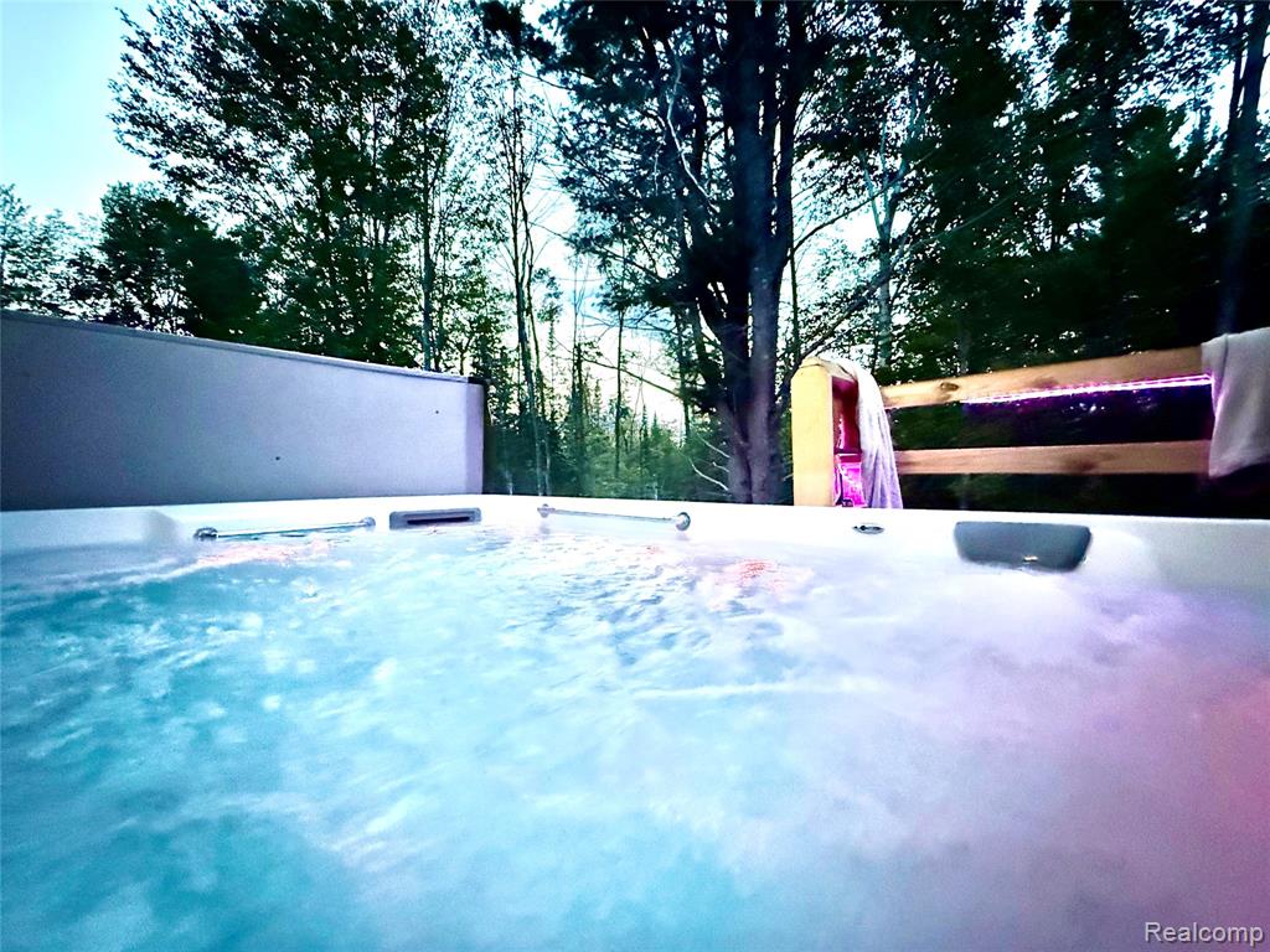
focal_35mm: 14
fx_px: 514
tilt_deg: -0.6
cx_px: 635
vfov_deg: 85.7
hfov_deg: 102.1
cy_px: 476
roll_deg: +1.0
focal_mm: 2.22
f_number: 2.2
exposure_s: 1/40
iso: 1250
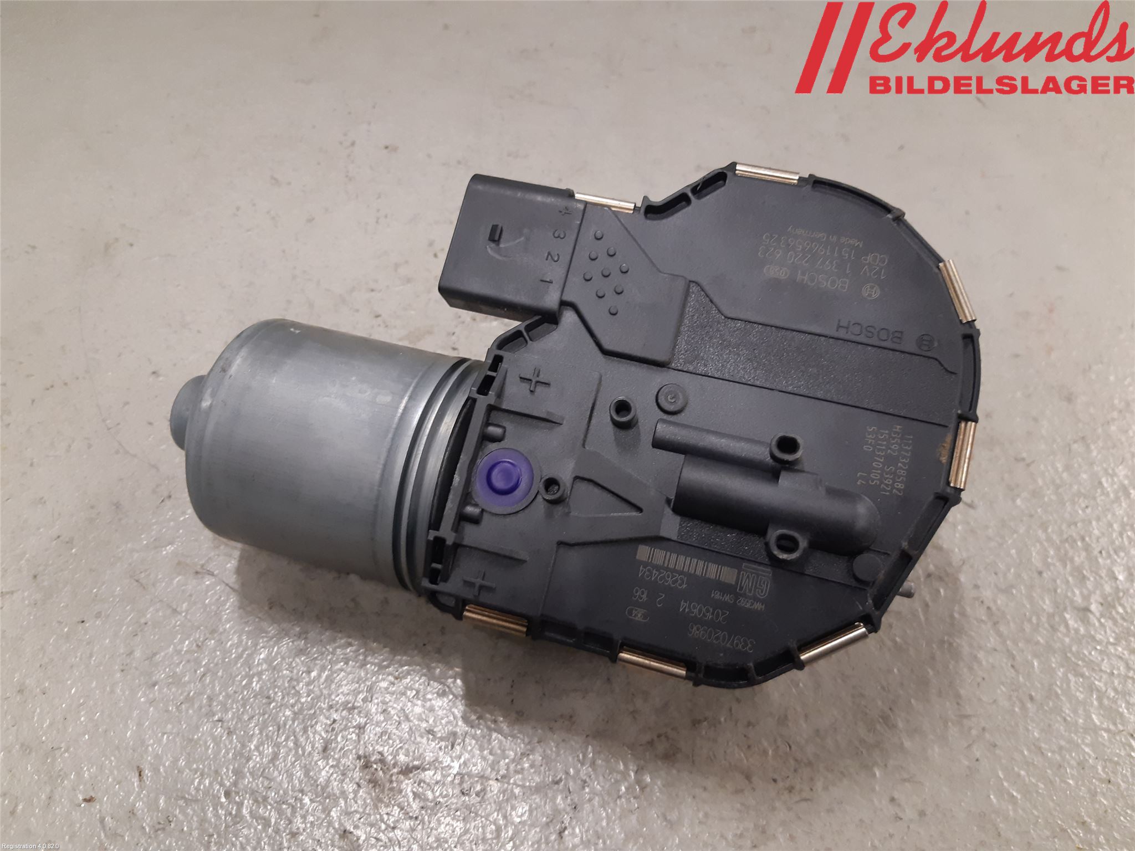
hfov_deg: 67.3
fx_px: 852
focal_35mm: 26
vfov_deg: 53.1
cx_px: 568
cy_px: 426
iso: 160
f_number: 1.7
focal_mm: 3.93
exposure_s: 1/50
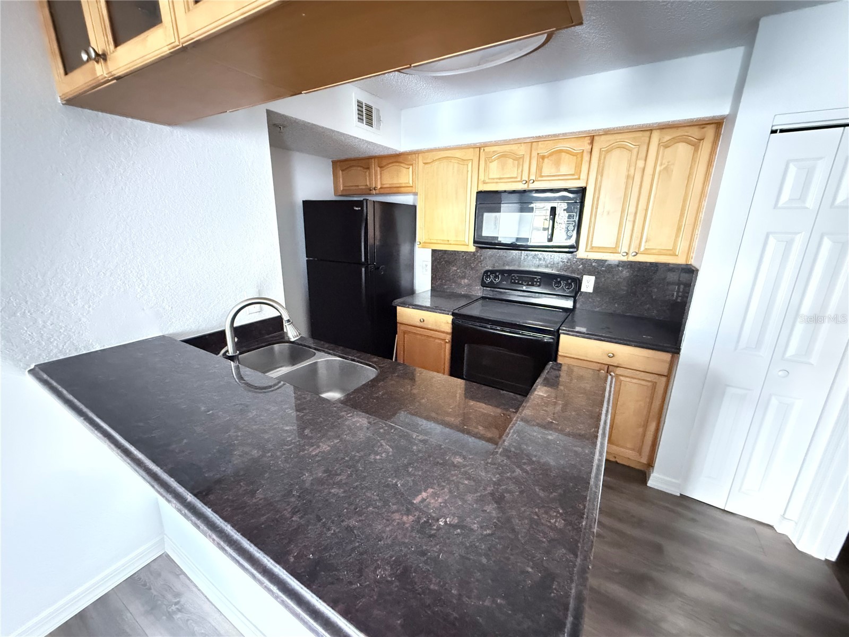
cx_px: 424
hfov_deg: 102.1
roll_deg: -1.1
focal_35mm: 14
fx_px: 343
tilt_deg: -16.3
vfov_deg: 85.7
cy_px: 318
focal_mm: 2.22
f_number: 2.2
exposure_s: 1/15
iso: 3200
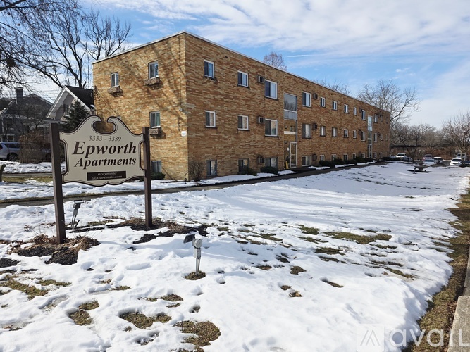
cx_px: 235
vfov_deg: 58.9
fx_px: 312
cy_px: 176
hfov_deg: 73.9
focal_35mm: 23
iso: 12
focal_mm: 6.3
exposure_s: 1/1000
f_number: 1.7
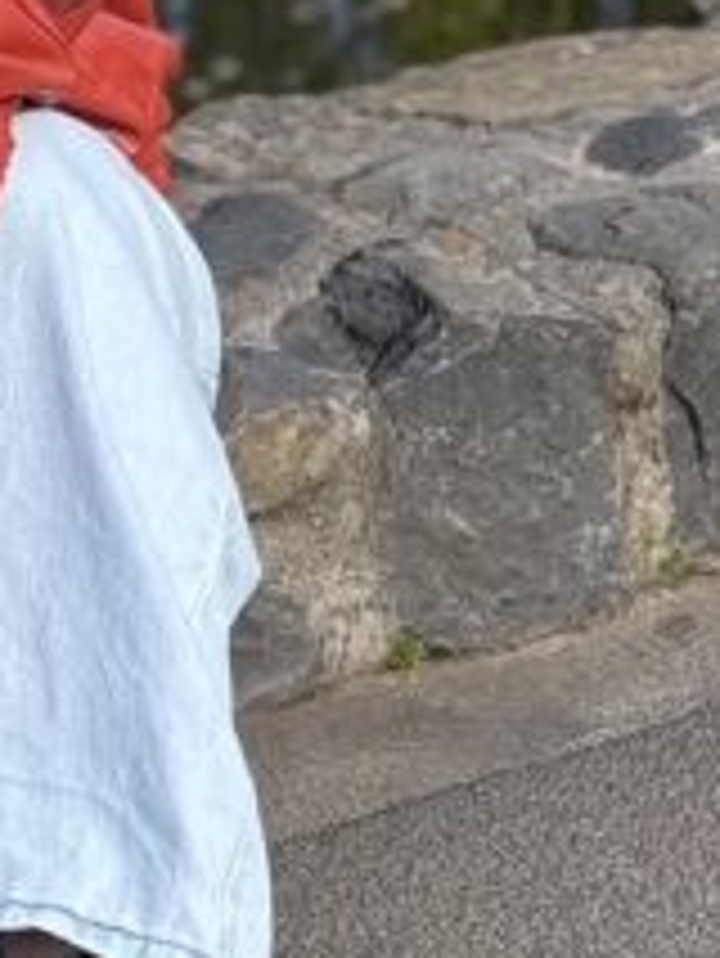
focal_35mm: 231
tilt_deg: -7.3
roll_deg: -1.3
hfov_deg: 6.4
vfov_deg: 8.3
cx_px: -225
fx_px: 6400
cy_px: -562
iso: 64
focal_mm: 6.76
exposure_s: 1/1543
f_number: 1.78
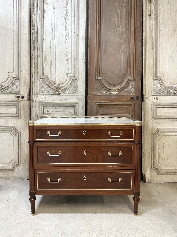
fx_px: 170
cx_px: 88
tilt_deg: -4.3
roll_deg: -0.7
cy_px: 116
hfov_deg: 54.9
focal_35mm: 25
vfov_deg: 69.4
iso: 125
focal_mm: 6.86
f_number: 1.78
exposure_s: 1/50
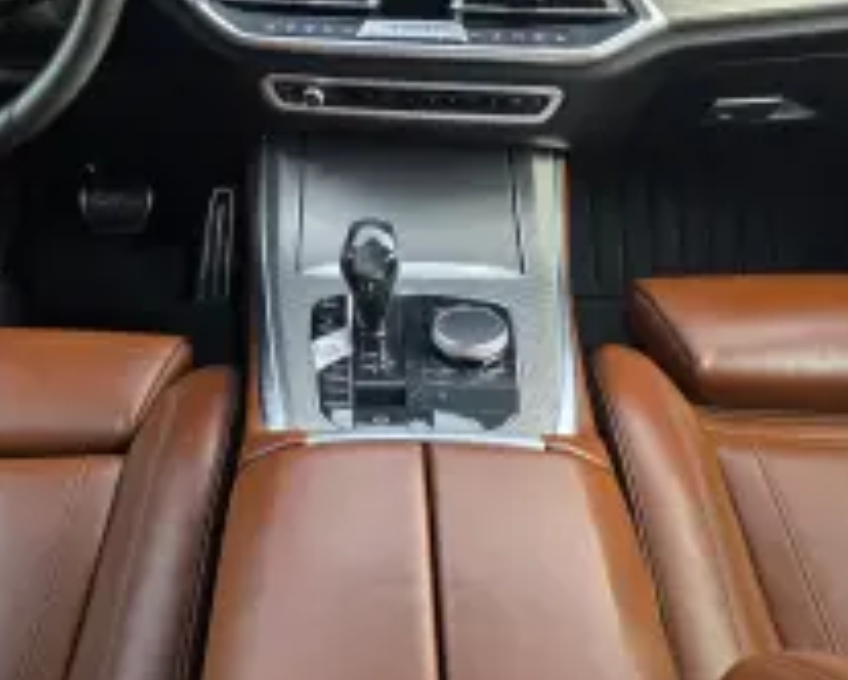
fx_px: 980
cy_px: 193
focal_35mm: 39
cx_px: 307
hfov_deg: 46.3
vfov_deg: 37.6
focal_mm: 6.3
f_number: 1.7
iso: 80
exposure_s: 1/180
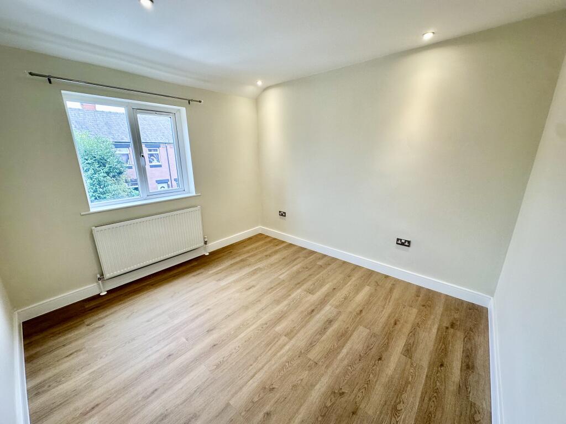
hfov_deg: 102.1
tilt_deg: -14.6
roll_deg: -0.3
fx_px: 229
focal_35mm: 14
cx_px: 283
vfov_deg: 85.7
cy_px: 212
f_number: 2.2
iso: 80
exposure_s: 1/100
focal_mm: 2.22
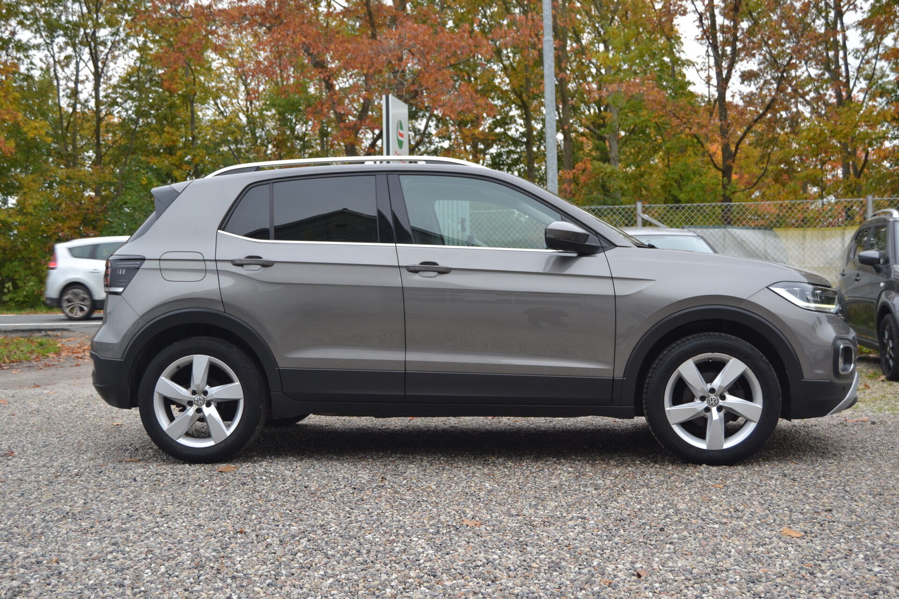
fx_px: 1124
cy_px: 300
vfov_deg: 29.9
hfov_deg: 43.6
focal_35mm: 45
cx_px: 450
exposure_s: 1/125
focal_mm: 30
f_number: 5.6
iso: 180
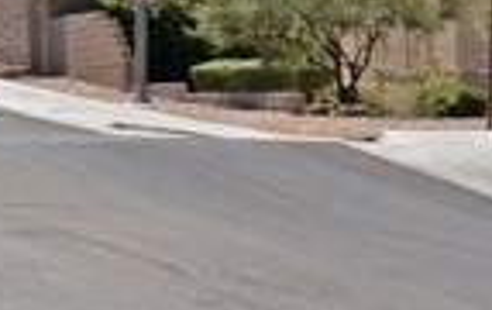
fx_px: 3627
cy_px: 155
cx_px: 1762
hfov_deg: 6.6
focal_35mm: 270
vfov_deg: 4.9
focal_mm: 35
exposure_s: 1/800
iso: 500
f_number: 10
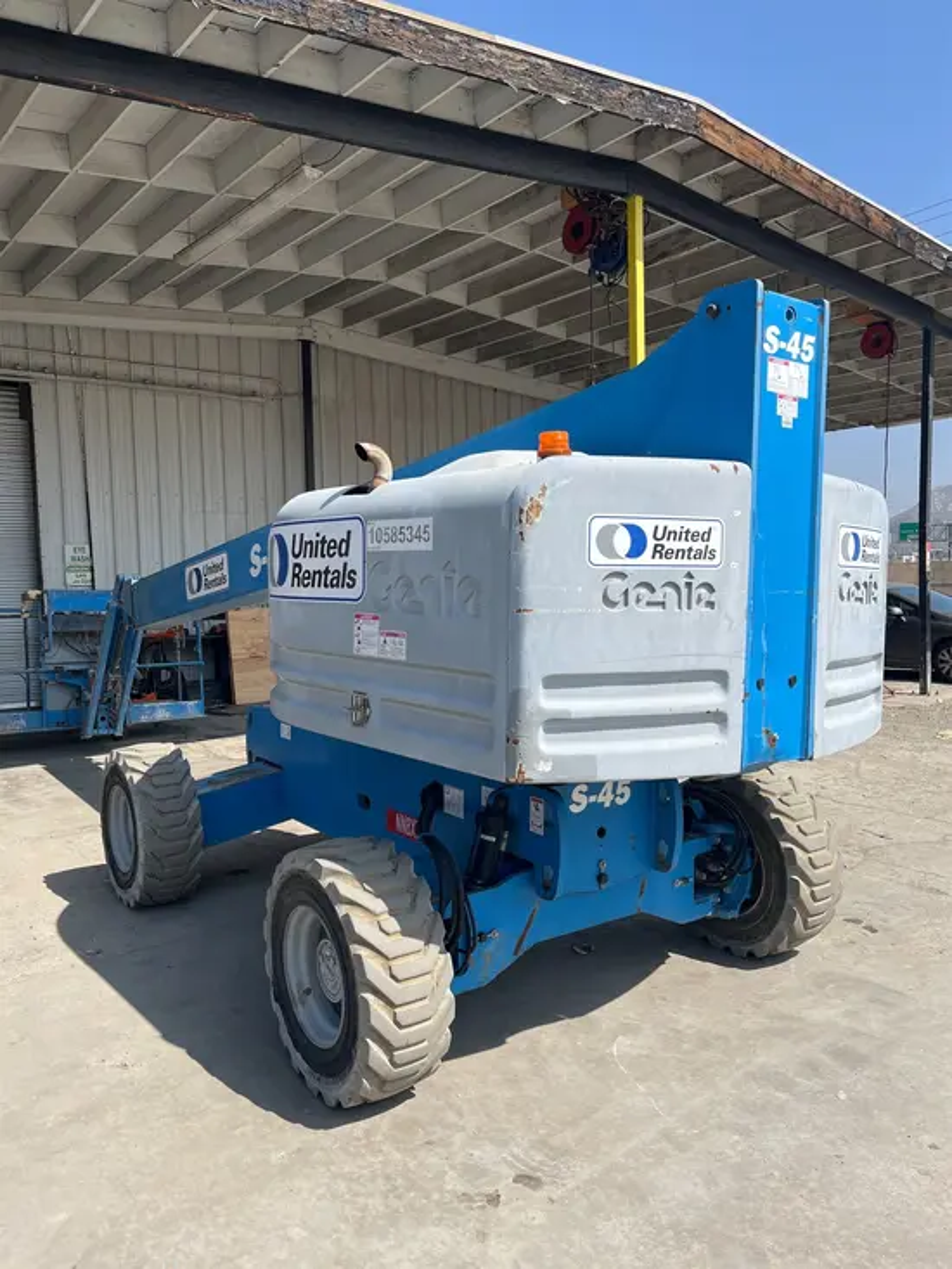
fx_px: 953
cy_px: 634
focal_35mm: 26
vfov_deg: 67.3
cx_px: 476
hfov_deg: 53.1
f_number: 1.6
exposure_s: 1/2899
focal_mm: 5.1
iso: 50
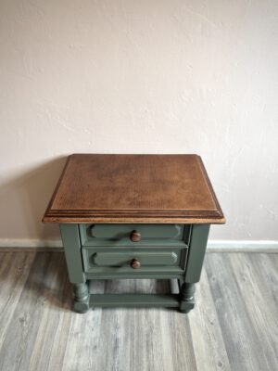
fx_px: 278
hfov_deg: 53.1
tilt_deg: -33.6
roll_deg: -1.3
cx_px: 139
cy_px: 186
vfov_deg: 67.3
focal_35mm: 26
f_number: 1.6
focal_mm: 5.96
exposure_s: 1/50
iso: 80
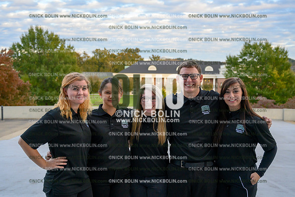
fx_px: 336
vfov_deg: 32.6
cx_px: 148
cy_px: 98
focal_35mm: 41
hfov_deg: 47.4
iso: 2000
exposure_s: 1/1250
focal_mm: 41
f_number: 4
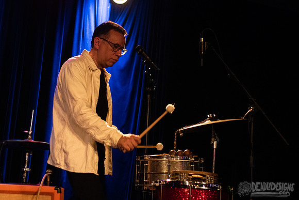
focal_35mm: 68
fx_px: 561
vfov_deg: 20.2
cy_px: 98
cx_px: 125
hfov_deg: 29.8
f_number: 3.2
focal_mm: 58
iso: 3200
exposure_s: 1/125
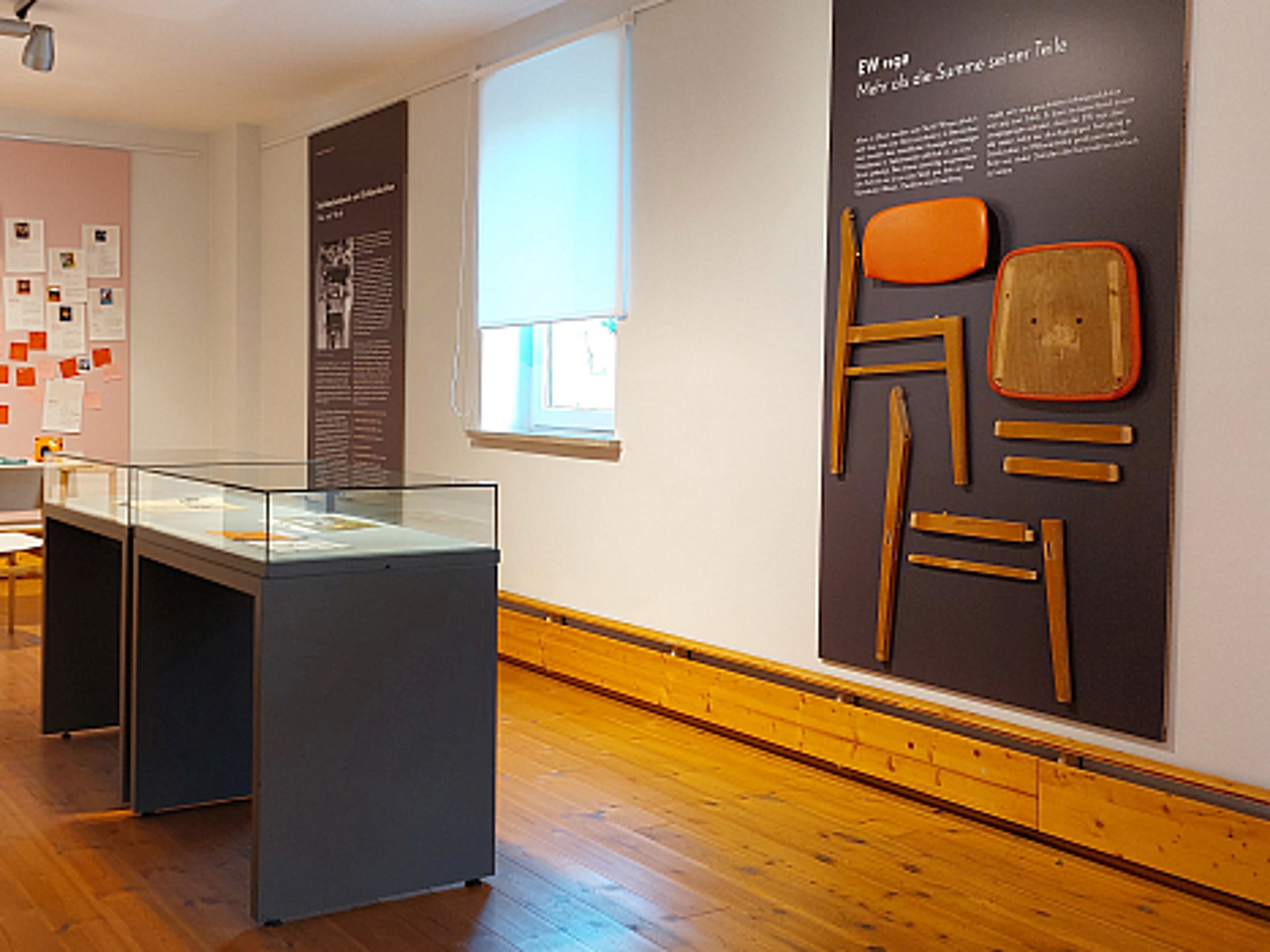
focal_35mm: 36
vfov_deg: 39.6
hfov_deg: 50.1
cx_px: 386
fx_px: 1320
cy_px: 434
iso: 200
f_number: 1.8
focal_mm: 5.23
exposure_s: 1/50
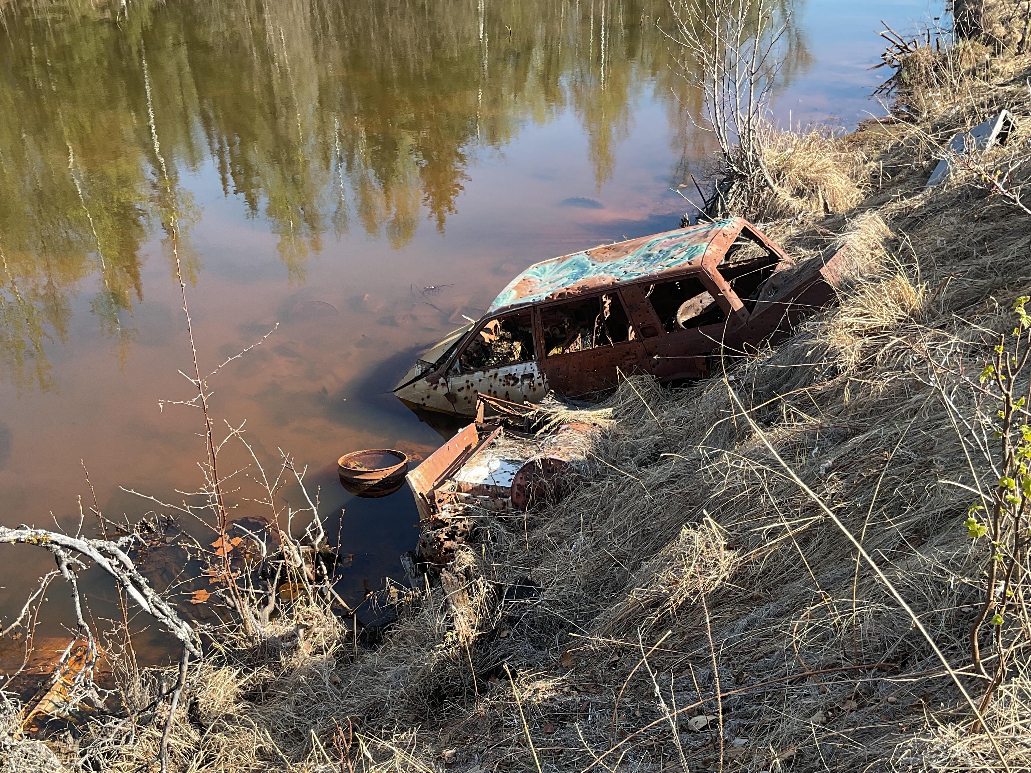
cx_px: 516
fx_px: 864
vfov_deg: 48.2
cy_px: 386
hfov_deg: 61.7
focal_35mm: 29
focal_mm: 3
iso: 16
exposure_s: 1/428
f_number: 1.8
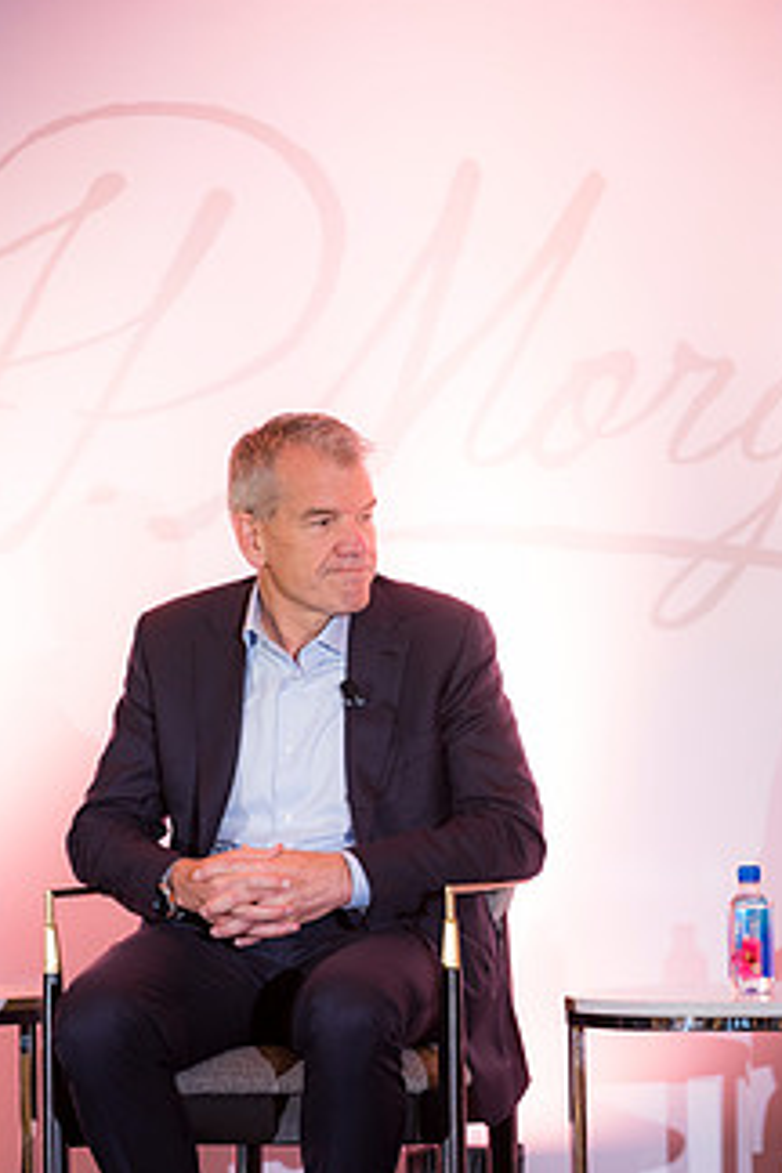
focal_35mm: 278
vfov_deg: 7.4
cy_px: 731
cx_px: 275
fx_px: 9057
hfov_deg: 4.9
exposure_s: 1/160
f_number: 2.8
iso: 800
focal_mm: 200
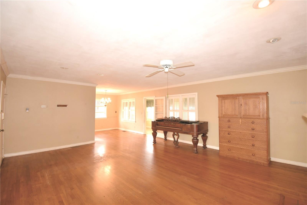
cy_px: 102
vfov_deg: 77.3
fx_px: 128
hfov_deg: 100.4
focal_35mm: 15
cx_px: 154
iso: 450
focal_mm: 10
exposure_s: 1/30
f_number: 4.5
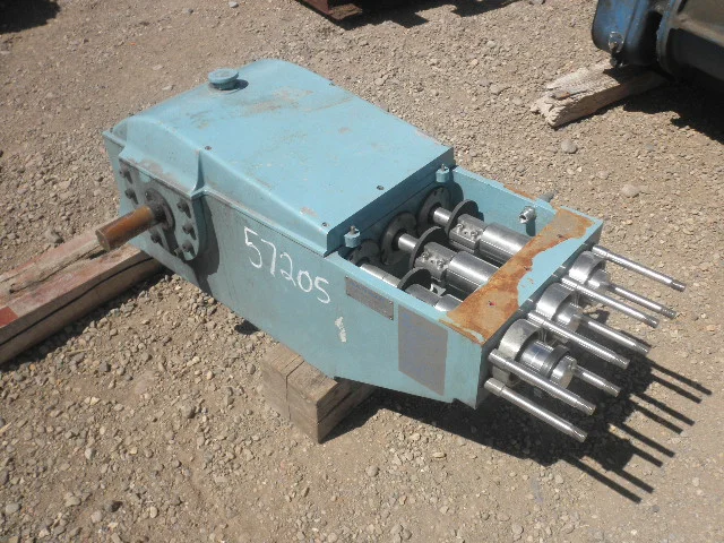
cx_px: 362
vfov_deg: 40.7
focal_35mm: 35
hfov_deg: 52.6
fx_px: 732
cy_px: 272
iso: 64
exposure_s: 1/160
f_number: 9.1
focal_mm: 6.1
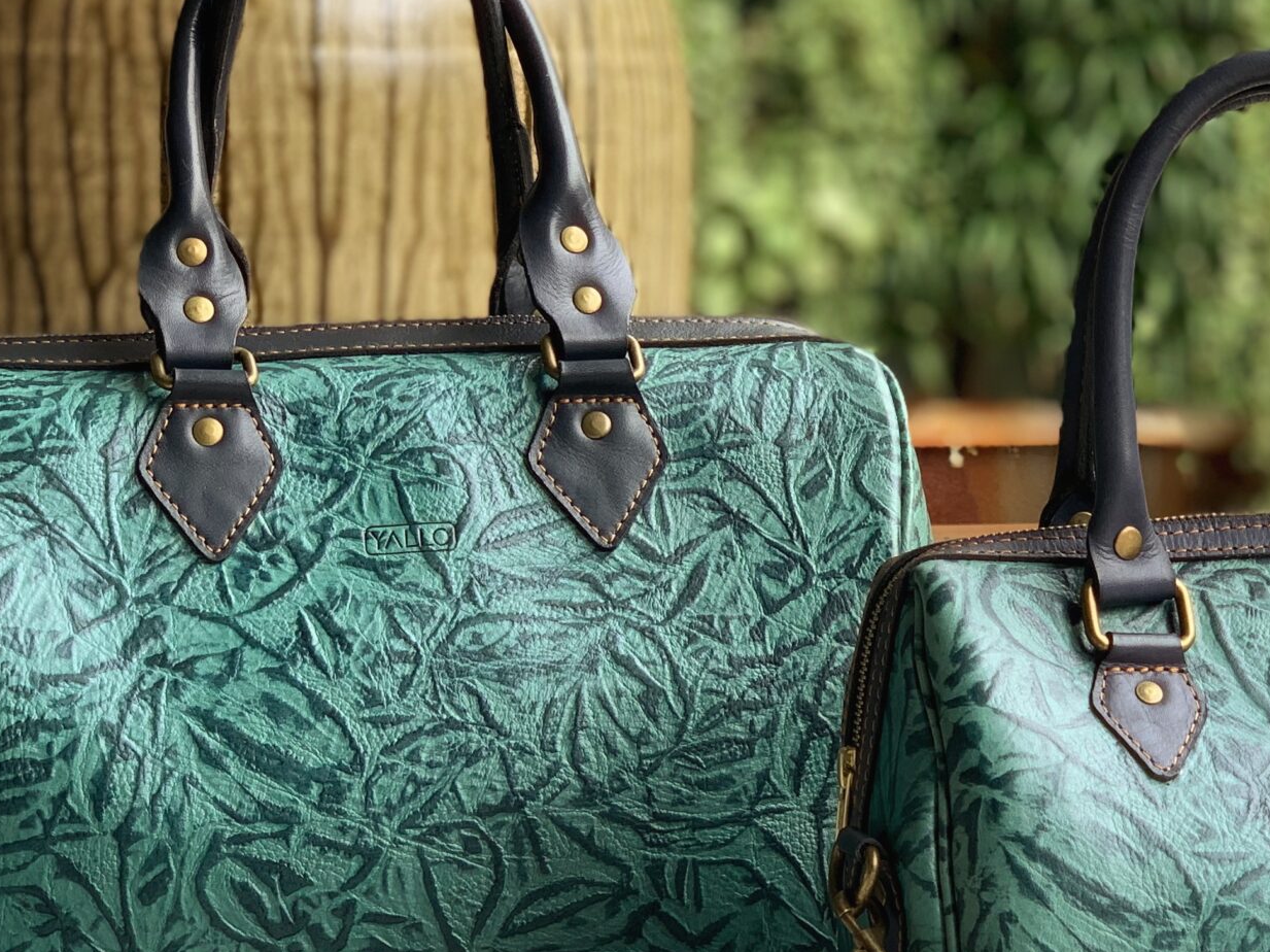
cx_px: 882
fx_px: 3961
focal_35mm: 108
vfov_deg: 13.7
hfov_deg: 18.1
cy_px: 602
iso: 25
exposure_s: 1/122
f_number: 2.4
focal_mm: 6
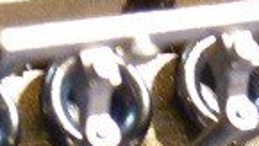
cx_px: 82
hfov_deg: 6.8
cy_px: 315
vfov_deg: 3.8
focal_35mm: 318
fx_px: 2187
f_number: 3.2
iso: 400
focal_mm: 9.5
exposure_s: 1/10
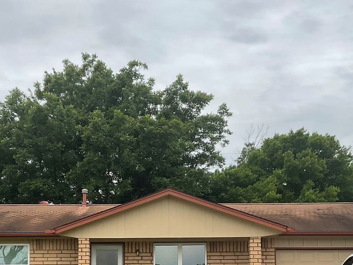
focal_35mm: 61
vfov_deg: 23.3
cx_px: 143
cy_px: 244
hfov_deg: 31.6
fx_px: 622
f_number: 1.8
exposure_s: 1/1377
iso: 16
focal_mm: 3
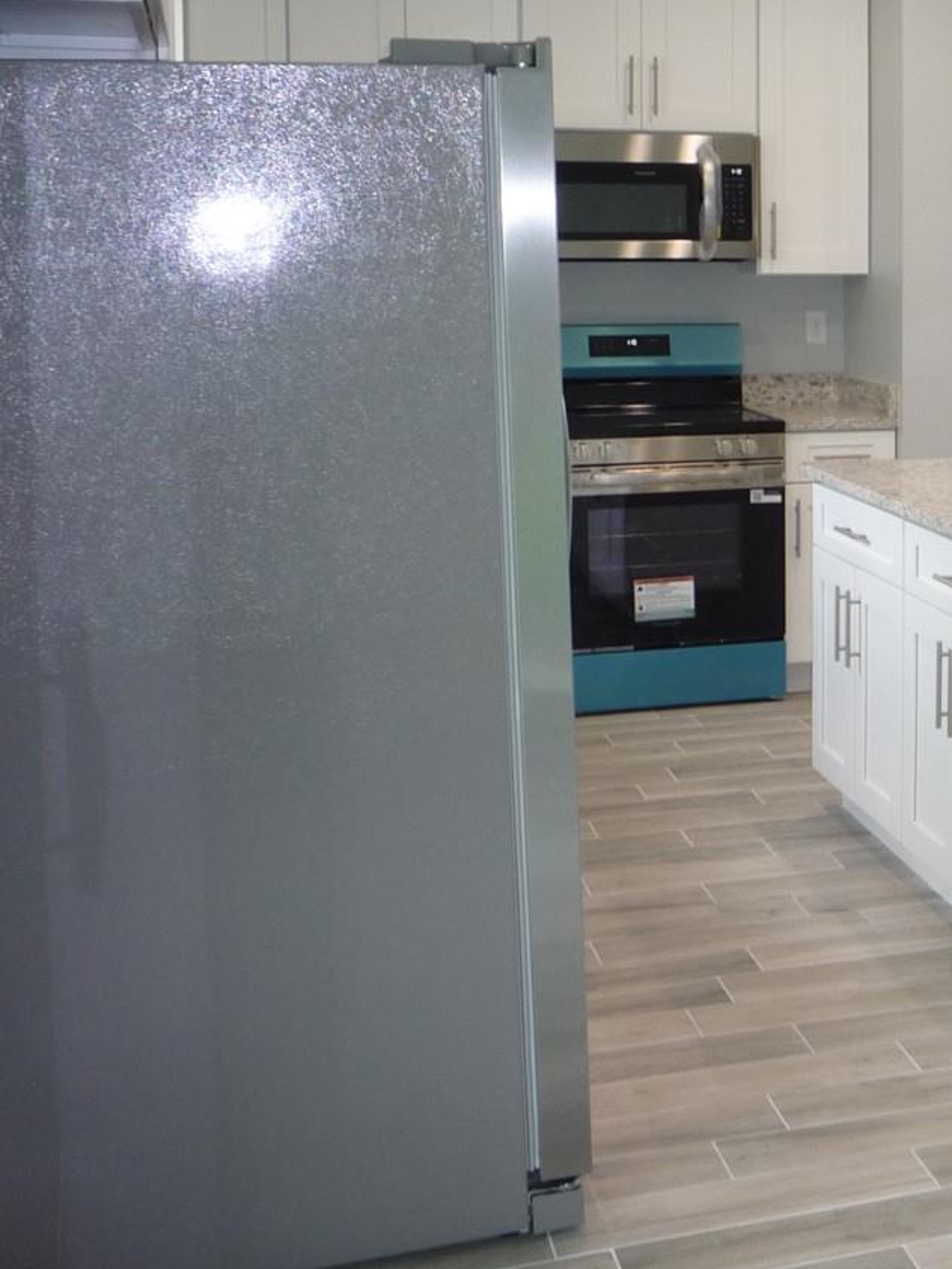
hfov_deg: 23.2
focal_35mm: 57
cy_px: 395
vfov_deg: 33.4
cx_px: 1181
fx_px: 2089
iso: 125
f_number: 3.3
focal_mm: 5.2
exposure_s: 1/30
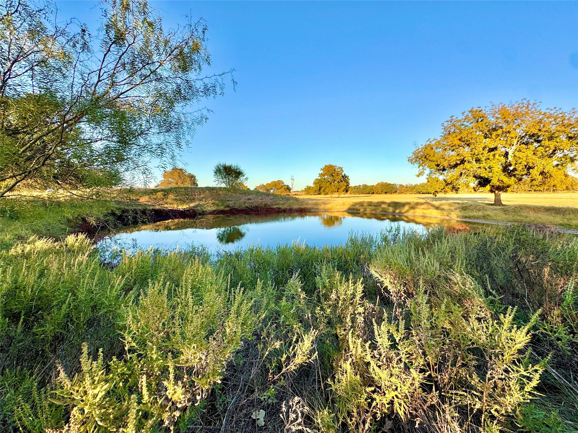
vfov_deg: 85.7
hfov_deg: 102.1
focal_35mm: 14
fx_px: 234
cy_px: 216
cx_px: 289
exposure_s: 1/956
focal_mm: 2.22
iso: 50
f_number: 2.2
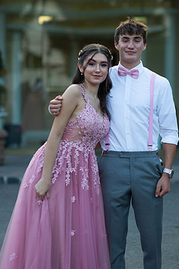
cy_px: 117
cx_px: 98
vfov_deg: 18.6
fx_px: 823
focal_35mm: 110
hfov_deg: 12.4
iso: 250
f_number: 2
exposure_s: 1/1000
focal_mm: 85
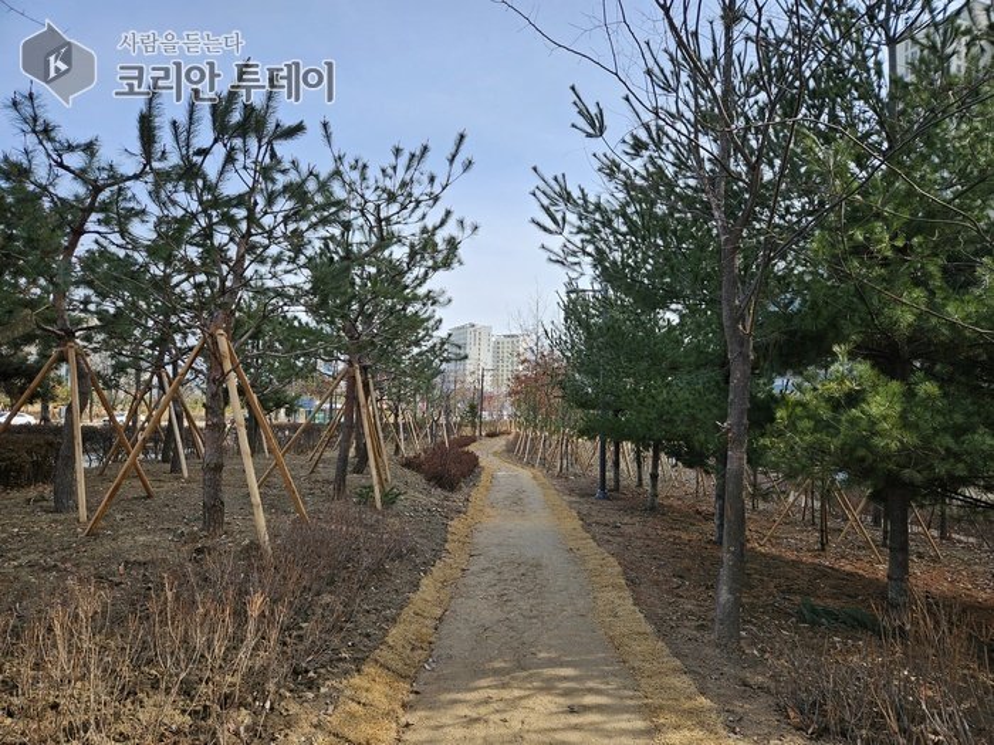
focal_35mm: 23
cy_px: 372
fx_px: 660
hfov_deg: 73.9
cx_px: 497
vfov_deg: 58.9
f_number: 1.8
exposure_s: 1/1090
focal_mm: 5.4
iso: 25
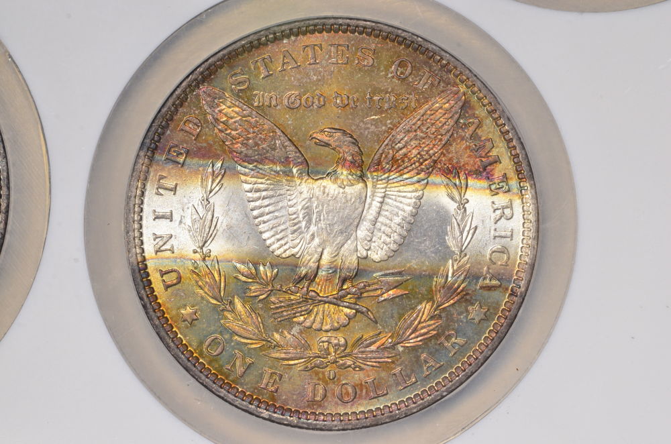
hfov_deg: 9.2
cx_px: 336
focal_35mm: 225
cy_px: 222
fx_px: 4184
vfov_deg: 6.1
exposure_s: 1/20
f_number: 10
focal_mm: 150
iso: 400
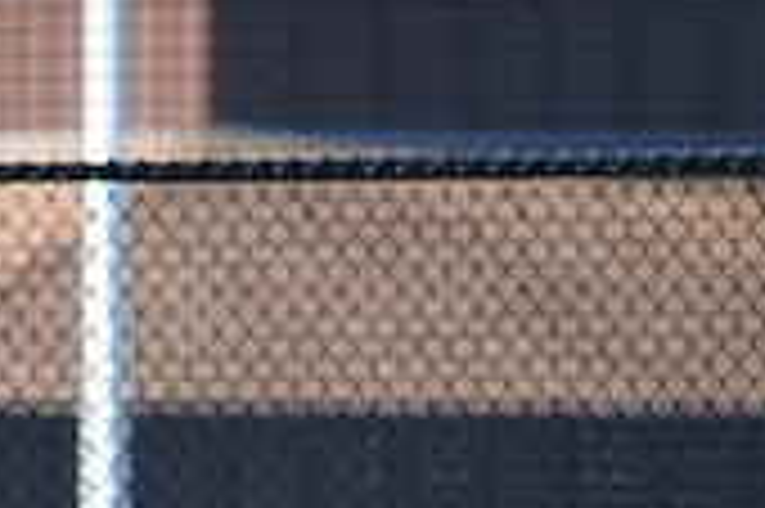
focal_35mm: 1191
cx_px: 133
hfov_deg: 1.7
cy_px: 746
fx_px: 25284
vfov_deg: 1.2
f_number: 4
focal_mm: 300
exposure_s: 1/640
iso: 200
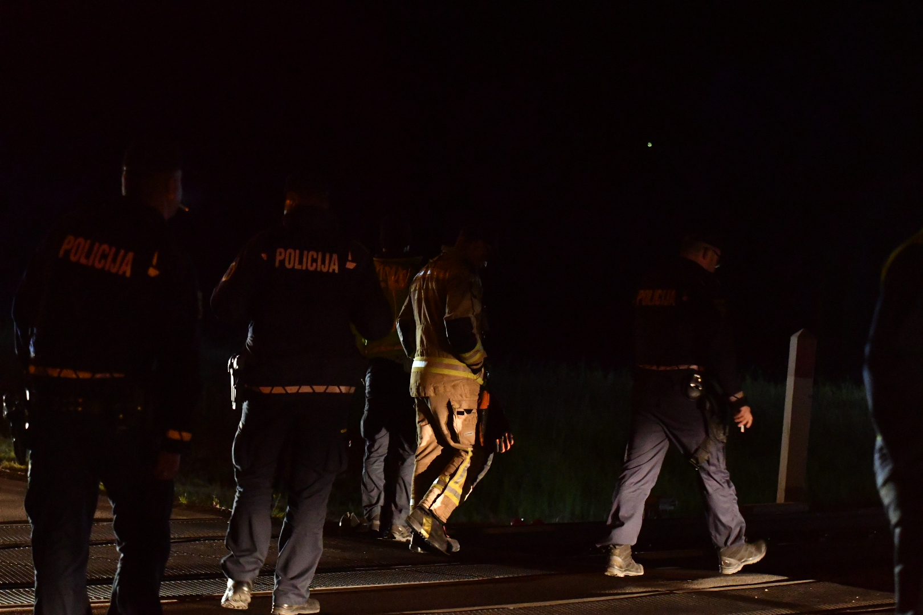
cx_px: 462
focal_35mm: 105
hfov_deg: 19.5
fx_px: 2692
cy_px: 308
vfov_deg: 13.0
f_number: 3.2
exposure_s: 1/80
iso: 10000
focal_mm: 70
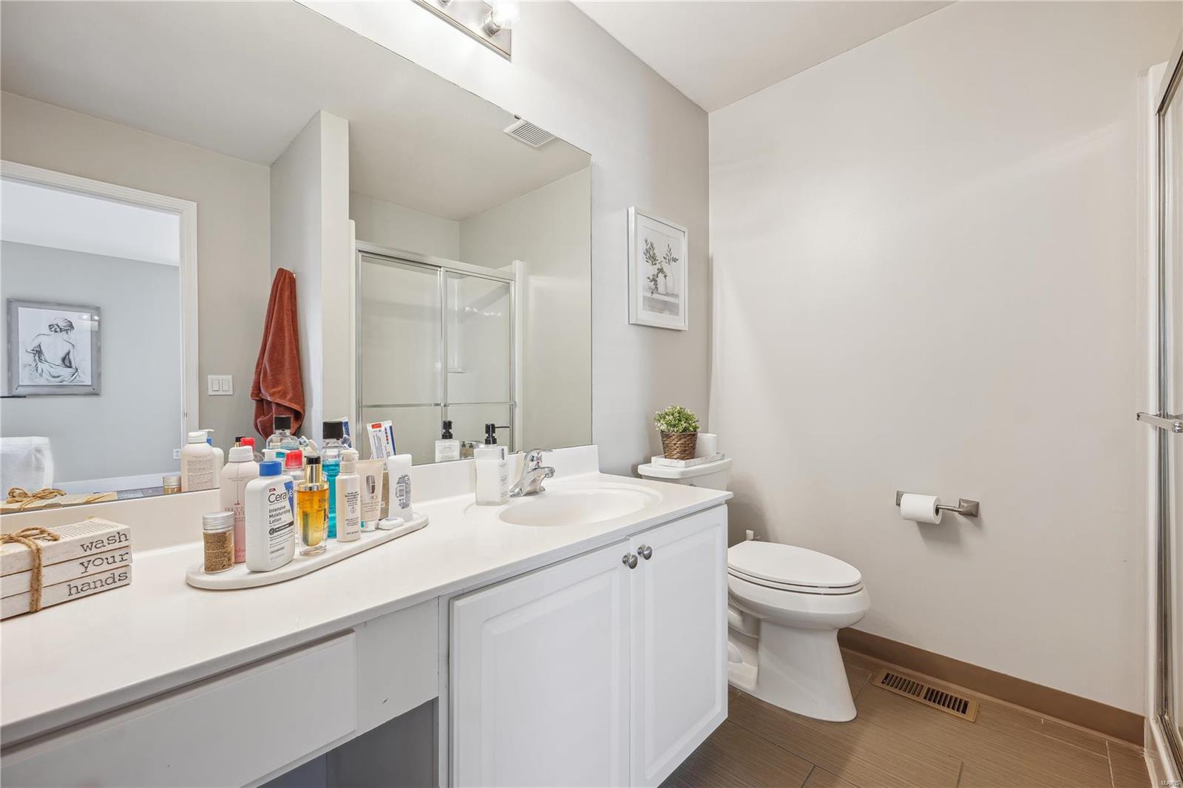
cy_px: 394
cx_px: 592
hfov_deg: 104.3
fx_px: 460
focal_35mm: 14
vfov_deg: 81.2
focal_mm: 14
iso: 400
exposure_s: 1/6
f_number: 8
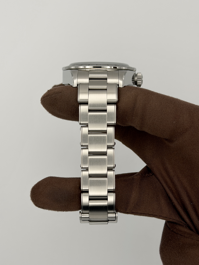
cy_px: 132
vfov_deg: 39.7
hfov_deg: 30.3
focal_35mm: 48
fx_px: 368
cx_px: 100
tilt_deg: -87.0
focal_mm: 6.76
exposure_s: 1/631
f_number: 1.78
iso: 80
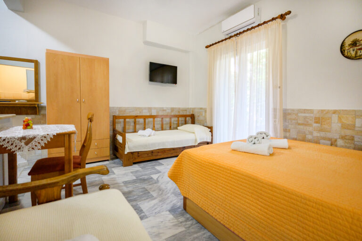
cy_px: 120
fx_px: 171
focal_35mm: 17
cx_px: 181
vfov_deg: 70.4
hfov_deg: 93.3
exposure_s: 1/200
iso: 1600
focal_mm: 17
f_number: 2.8
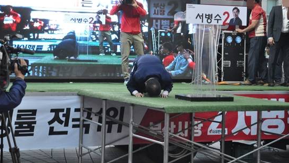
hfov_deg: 24.3
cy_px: 70
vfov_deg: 13.8
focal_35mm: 88
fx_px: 671
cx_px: 146
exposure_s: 1/60
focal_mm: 55
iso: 2800
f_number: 5.6
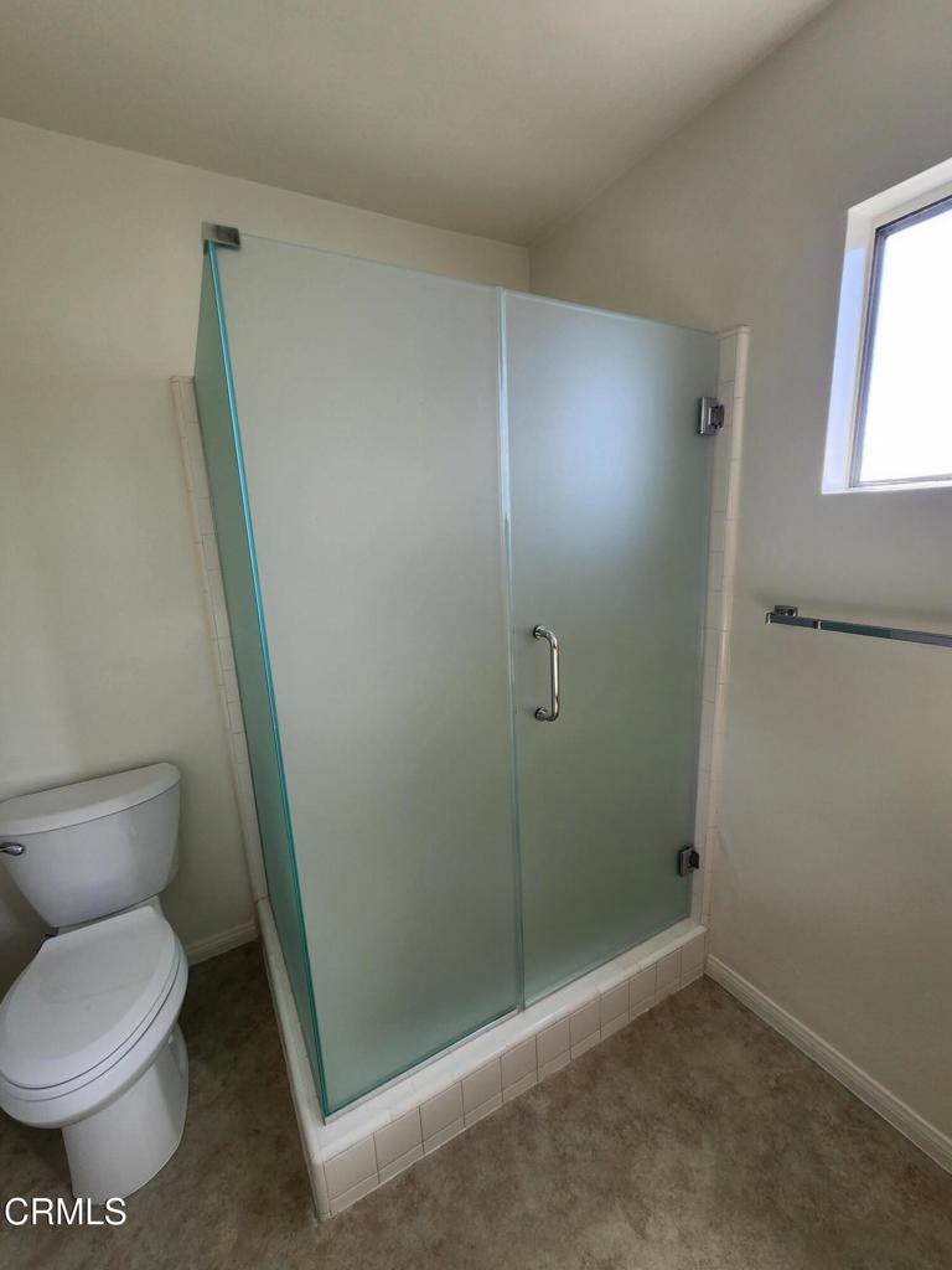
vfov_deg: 106.2
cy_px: 635
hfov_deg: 89.9
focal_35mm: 13
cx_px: 476
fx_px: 477
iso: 50
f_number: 2.2
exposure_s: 1/60
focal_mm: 2.2
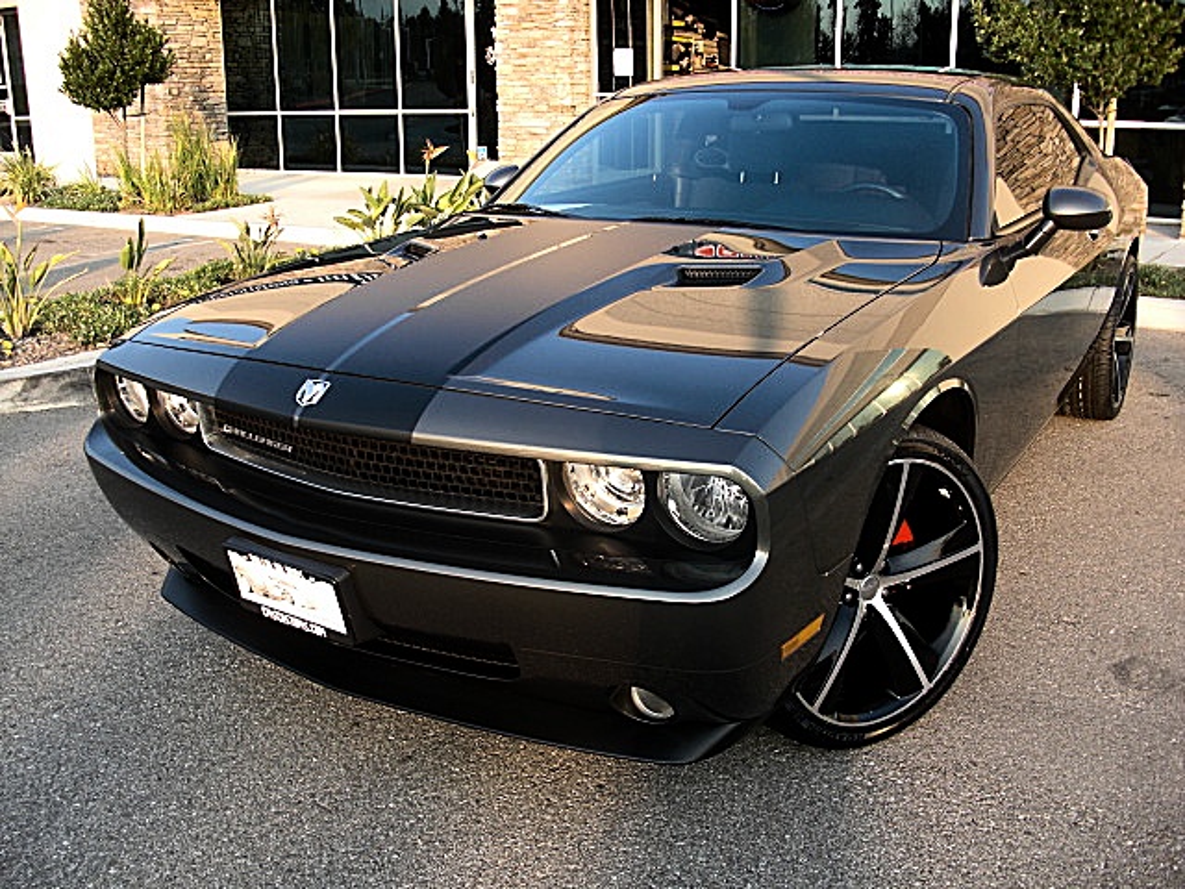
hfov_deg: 51.4
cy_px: 444
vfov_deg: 39.7
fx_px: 1232
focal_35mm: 36
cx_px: 592
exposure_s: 1/100
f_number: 2.8
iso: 50
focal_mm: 6.3
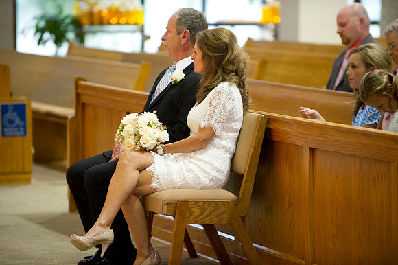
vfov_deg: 7.6
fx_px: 1989
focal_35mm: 180
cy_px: 132
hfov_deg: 11.4
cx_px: 199
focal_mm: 180
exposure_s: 1/125
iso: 5000
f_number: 2.8
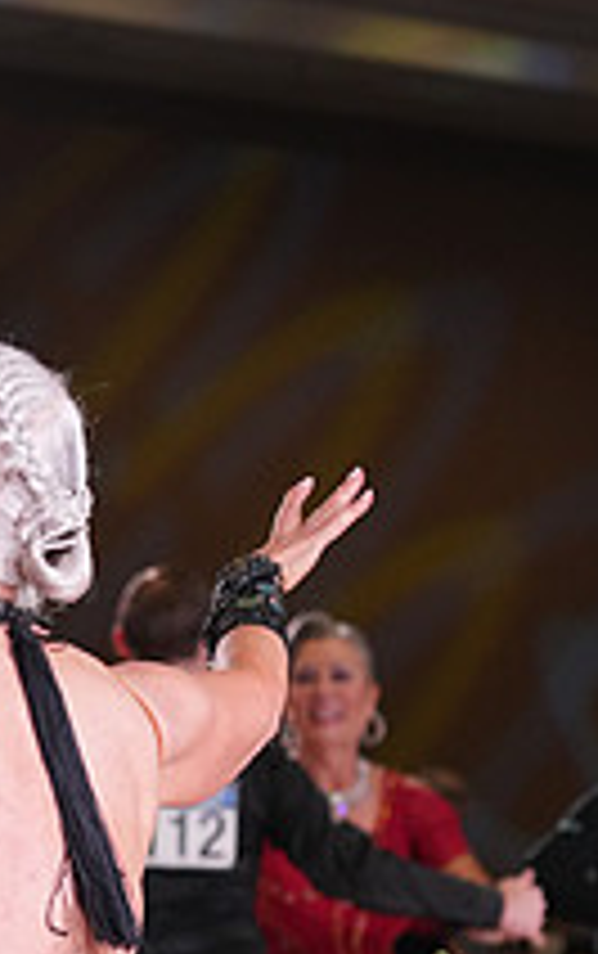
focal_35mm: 259
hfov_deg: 5.1
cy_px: 1152
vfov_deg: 8.0
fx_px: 6735
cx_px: 43
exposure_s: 1/500
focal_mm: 93
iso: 2500
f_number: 4
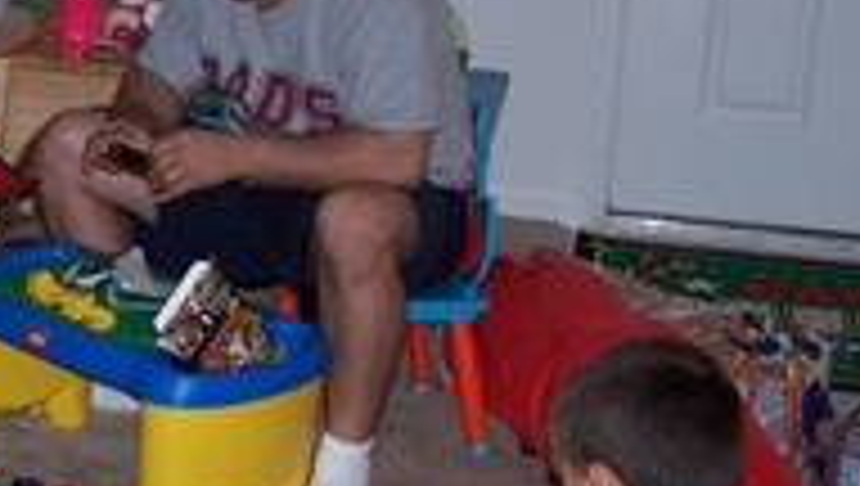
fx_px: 2215
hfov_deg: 21.3
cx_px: 9
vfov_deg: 12.5
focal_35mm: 97
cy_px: 216
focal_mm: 6.3
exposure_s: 1/60
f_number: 2.8
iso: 140
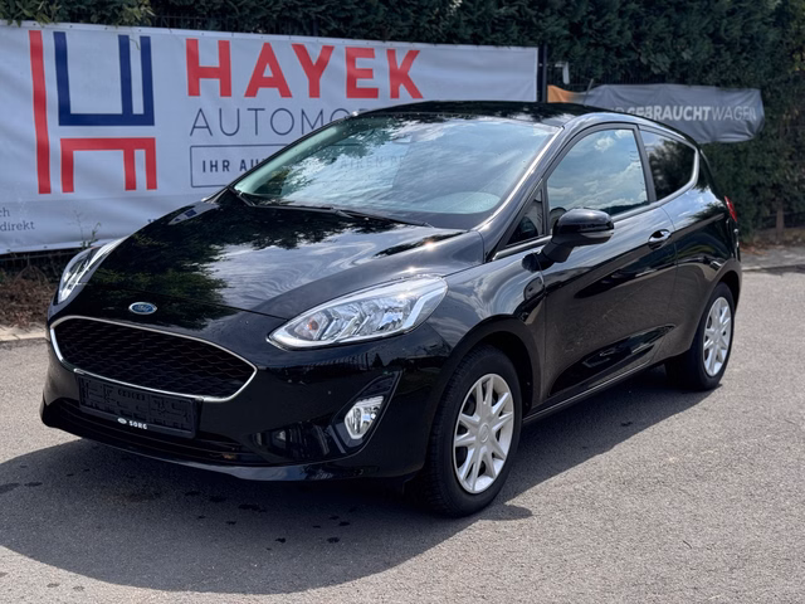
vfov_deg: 30.3
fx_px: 1116
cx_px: 402
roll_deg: -0.2
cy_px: 302
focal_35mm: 48
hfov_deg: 39.7
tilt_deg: -11.4
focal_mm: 6.76
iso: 64
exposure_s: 1/2513
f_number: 1.78
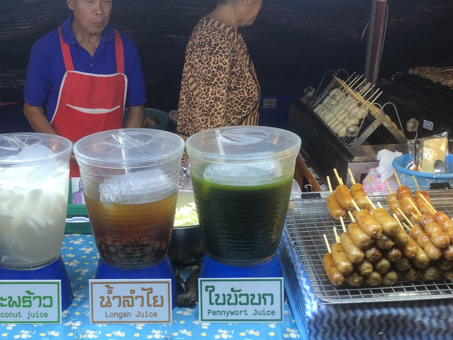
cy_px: 232
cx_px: 135
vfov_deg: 27.3
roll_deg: +2.8
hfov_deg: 35.6
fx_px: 694
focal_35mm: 53
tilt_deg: -23.5
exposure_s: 1/100
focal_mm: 4
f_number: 1.8
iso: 25
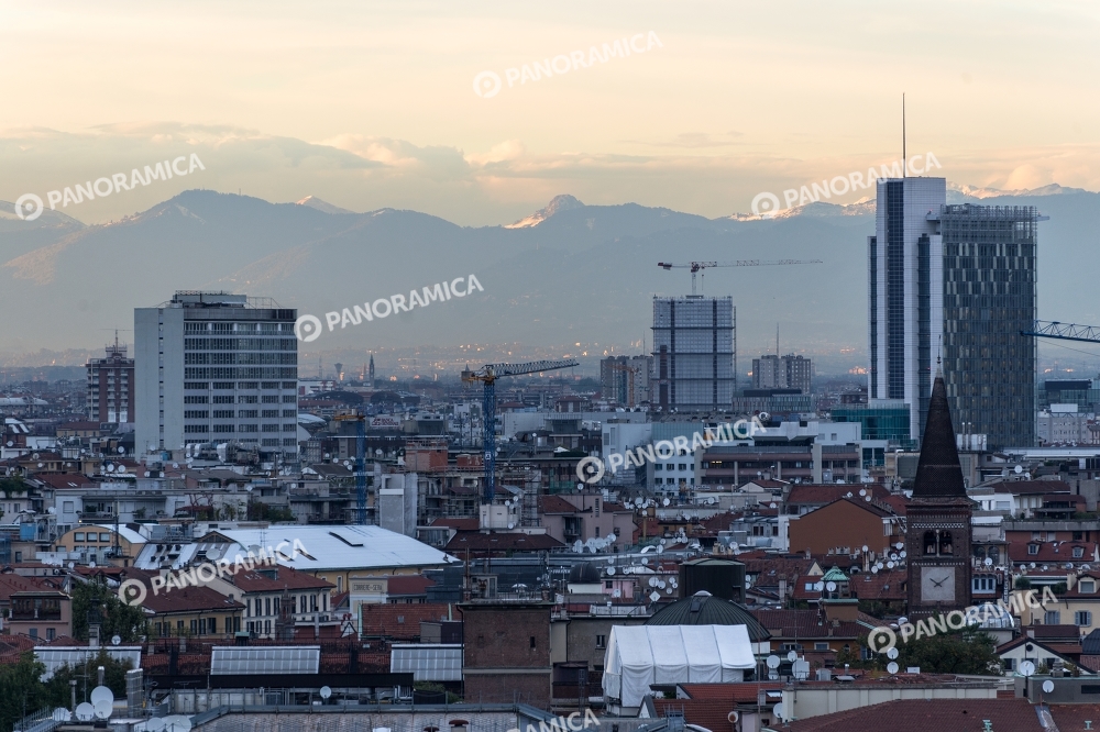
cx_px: 550
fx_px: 9163
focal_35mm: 300
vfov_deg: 4.6
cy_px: 366
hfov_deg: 6.9
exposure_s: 1/200
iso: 400
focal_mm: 300
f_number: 6.3
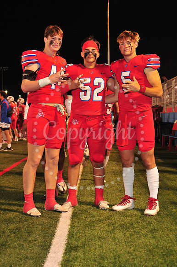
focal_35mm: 62
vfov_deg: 32.4
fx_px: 458
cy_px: 134
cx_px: 88
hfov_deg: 21.9
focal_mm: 62
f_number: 6.3
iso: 2000
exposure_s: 1/80
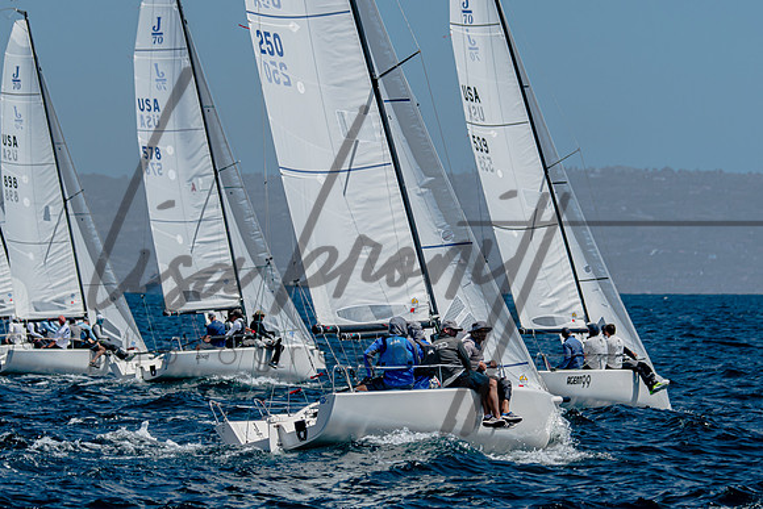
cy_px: 238
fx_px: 7546
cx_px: 473
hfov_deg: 5.8
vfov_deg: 3.9
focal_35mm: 356
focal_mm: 185
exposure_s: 1/2000
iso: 200
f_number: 5.3
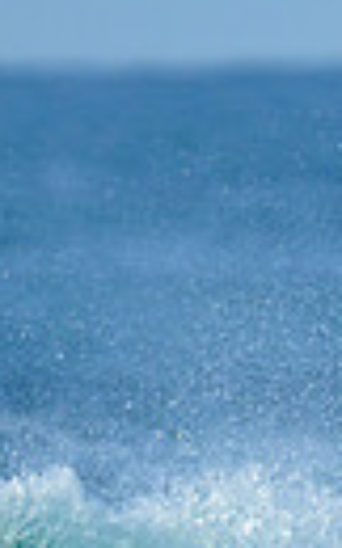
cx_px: 672
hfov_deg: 0.3
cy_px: 655
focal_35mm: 5001
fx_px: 74745
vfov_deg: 0.4
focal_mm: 800
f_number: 6.3
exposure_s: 1/2000
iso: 320
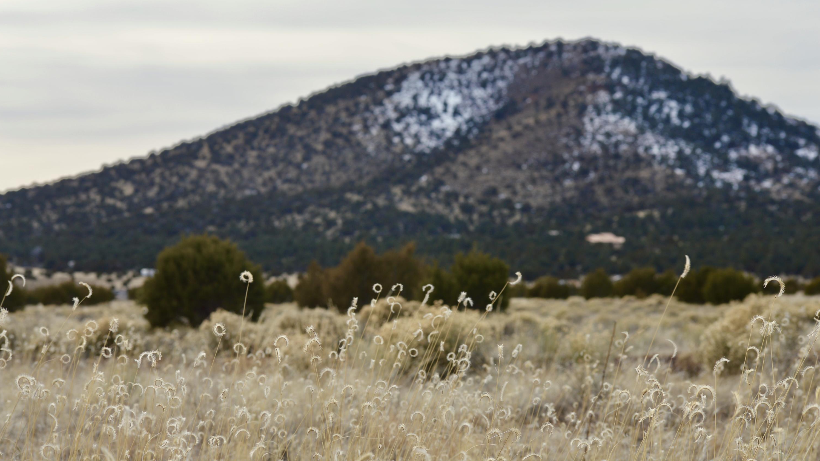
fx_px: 1881
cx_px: 409
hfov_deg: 24.6
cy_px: 263
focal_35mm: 87
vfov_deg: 14.0
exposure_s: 1/250
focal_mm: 55
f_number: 8
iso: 100
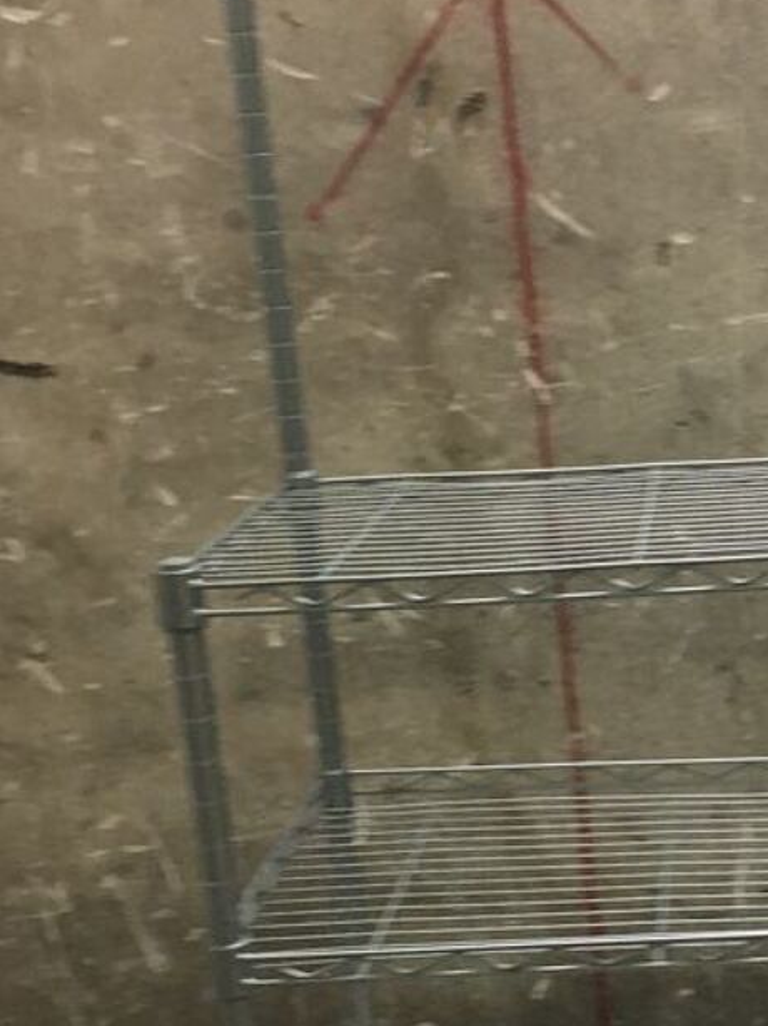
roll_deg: +3.0
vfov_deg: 30.4
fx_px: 1865
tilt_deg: -17.6
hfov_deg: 22.6
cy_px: 728
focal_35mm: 63
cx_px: 726
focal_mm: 4.15
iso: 250
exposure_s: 1/33
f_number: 2.2
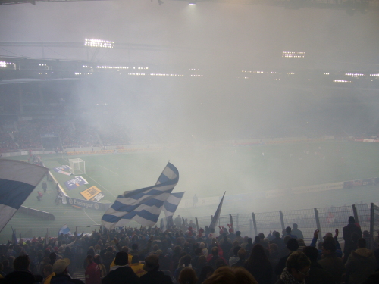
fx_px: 383
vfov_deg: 40.7
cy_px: 142
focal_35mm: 35
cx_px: 190
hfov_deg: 52.6
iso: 80
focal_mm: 5.8
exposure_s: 1/60
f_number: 2.8
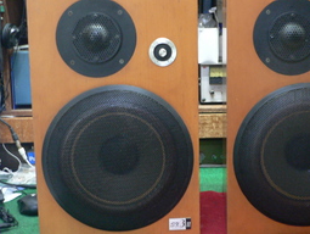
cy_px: 101
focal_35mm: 61
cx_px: 227
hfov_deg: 31.2
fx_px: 547
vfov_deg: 24.1
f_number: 2.8
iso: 200
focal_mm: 6.8
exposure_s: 1/8
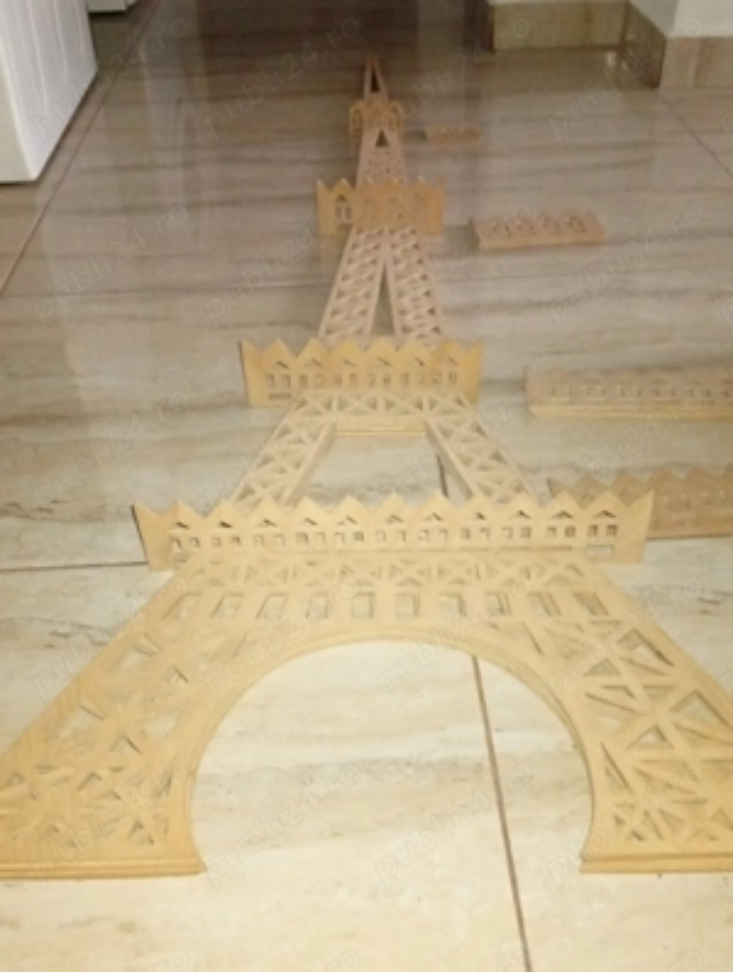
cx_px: 366
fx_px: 985
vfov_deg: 52.5
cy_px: 486
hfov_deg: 40.8
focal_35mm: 35
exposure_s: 1/14.3
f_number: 1.8
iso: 3168
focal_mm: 3.98
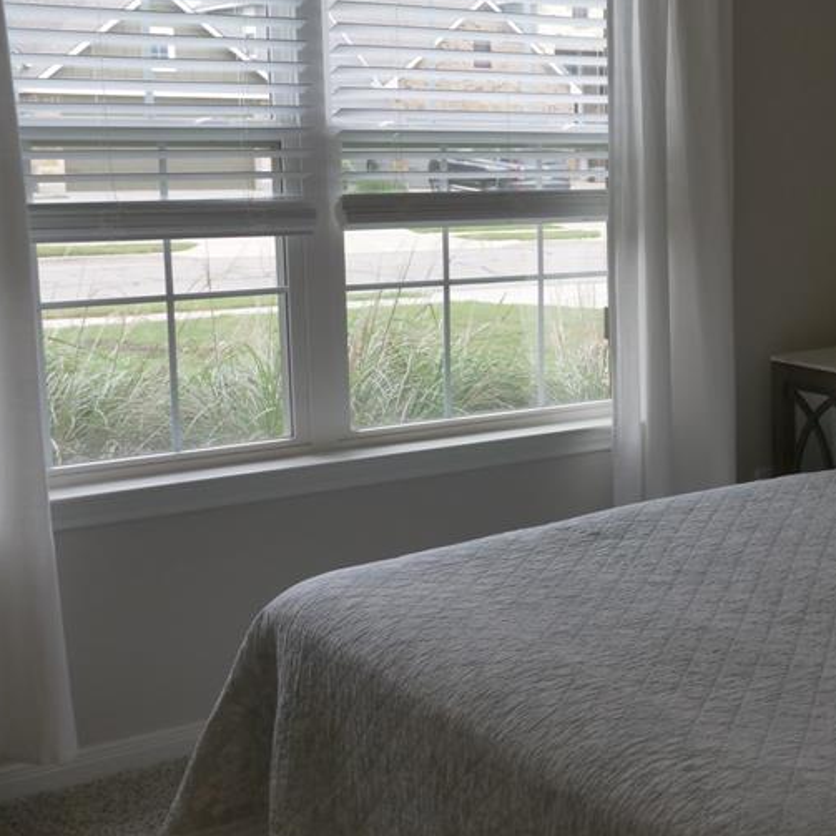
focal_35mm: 54
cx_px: 808
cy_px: 399
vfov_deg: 31.6
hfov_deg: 29.8
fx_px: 1475
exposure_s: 1/200
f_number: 8
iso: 1250
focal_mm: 15
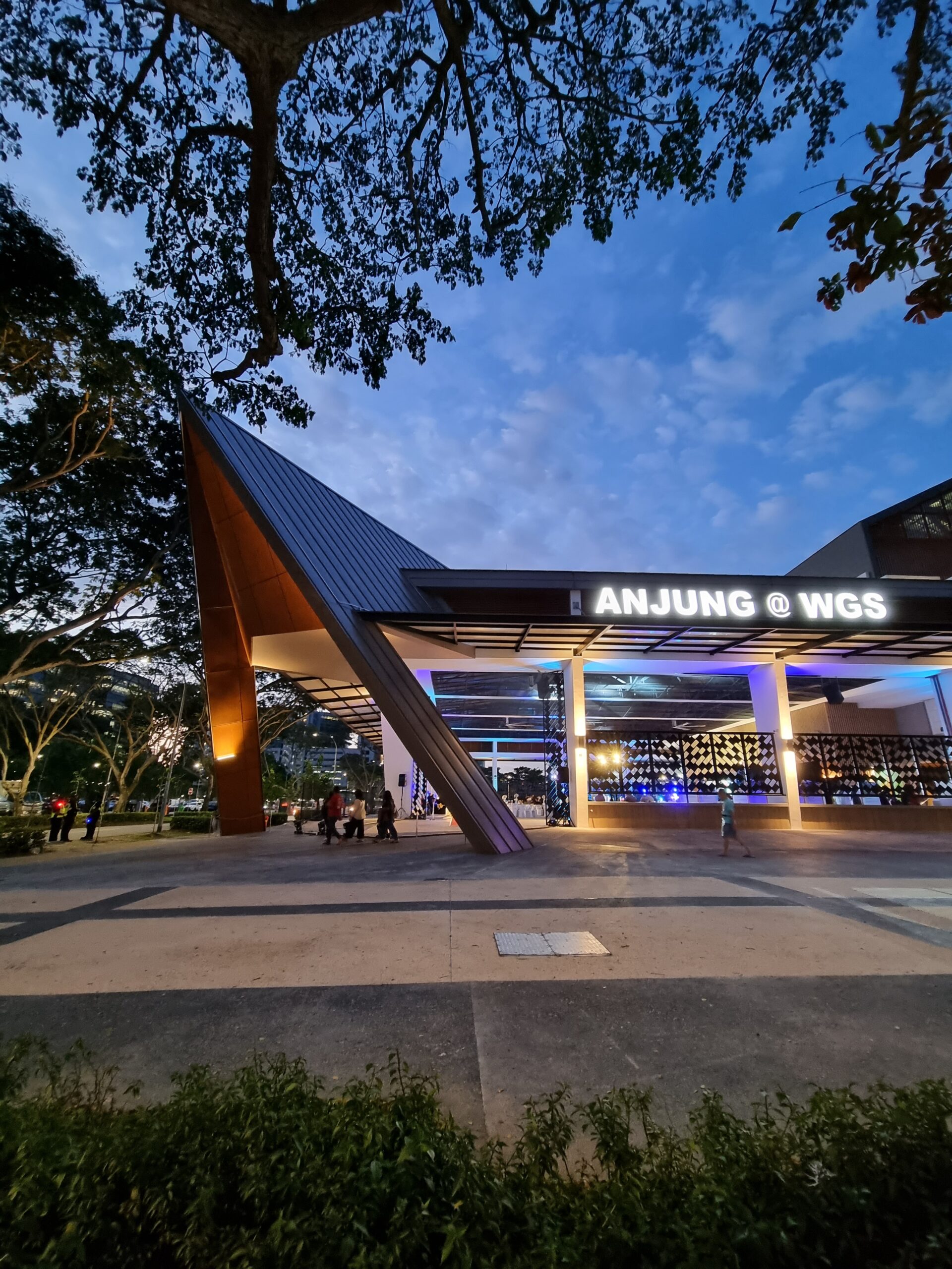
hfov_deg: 89.9
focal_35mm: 13
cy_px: 634
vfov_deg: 106.2
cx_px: 476
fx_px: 477
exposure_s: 1/25
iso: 640
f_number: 2.2
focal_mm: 2.2
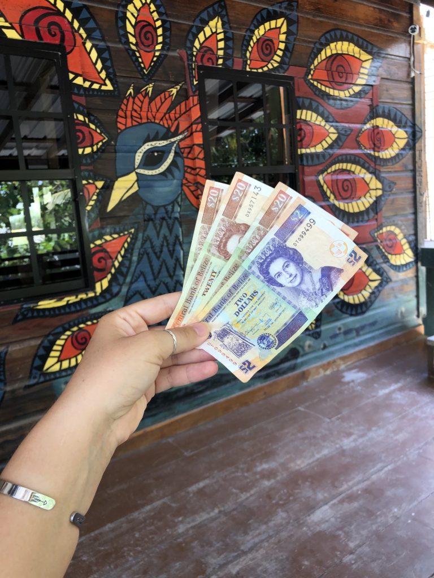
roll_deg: +4.9
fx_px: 468
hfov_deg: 49.7
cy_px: 289
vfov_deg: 63.4
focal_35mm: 28
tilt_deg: -8.1
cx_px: 217
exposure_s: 1/120
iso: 25
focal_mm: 4
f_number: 1.8
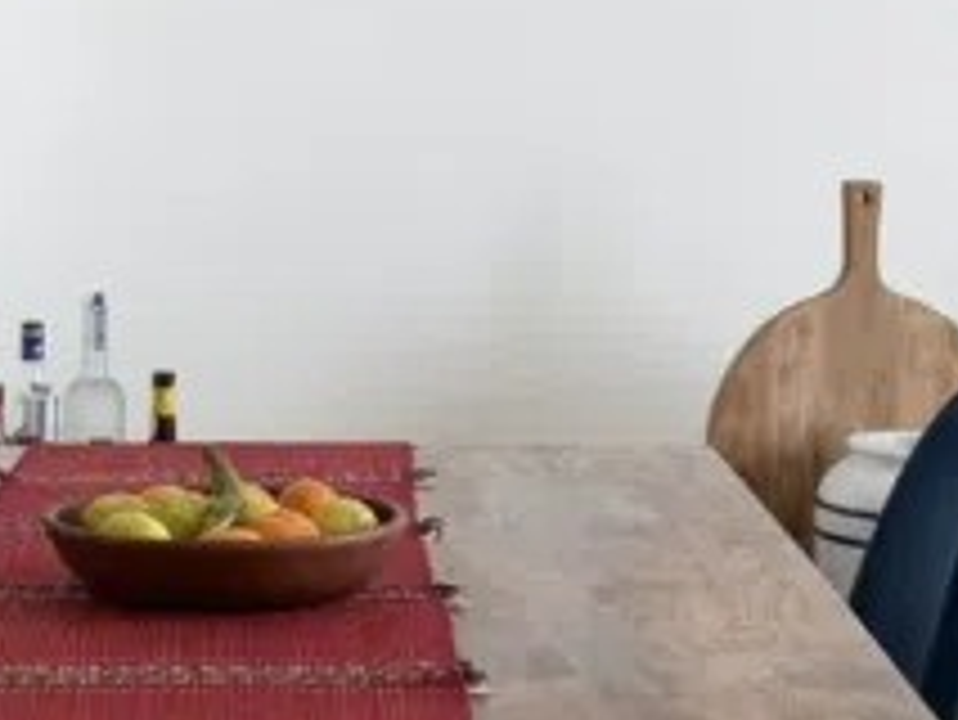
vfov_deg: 20.4
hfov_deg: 26.7
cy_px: 225
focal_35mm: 72
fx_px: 1994
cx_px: 238
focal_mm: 6.76
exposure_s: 1/121
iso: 100
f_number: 1.78
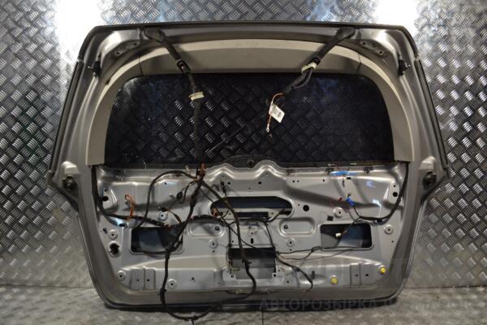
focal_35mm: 30
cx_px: 244
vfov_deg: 43.6
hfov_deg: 61.9
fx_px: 406
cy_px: 162
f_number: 5.6
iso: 280
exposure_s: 1/125
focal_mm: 20
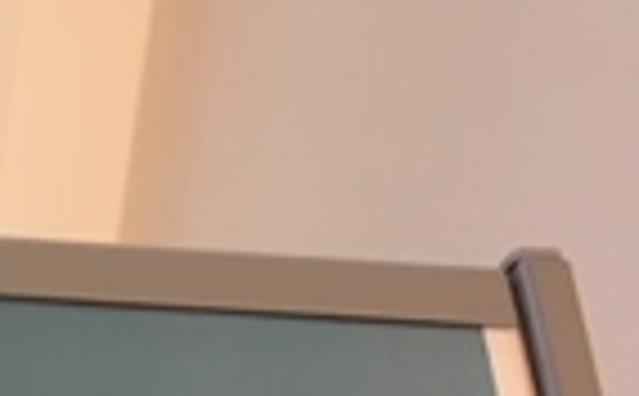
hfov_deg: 13.8
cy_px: 792
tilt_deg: -18.7
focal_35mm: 139
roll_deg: -3.2
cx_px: -410
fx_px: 2415
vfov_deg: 8.8
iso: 64
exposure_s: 1/30
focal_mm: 4.15
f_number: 2.2
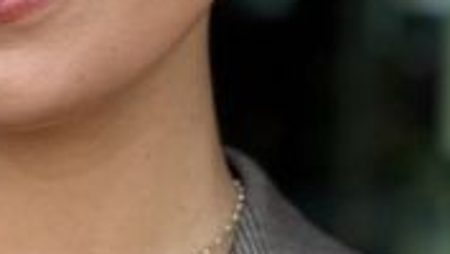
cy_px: -109
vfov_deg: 12.1
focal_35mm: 96
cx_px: 10
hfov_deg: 21.5
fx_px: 1147
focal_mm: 5.96
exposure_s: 1/348
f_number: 1.6
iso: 50
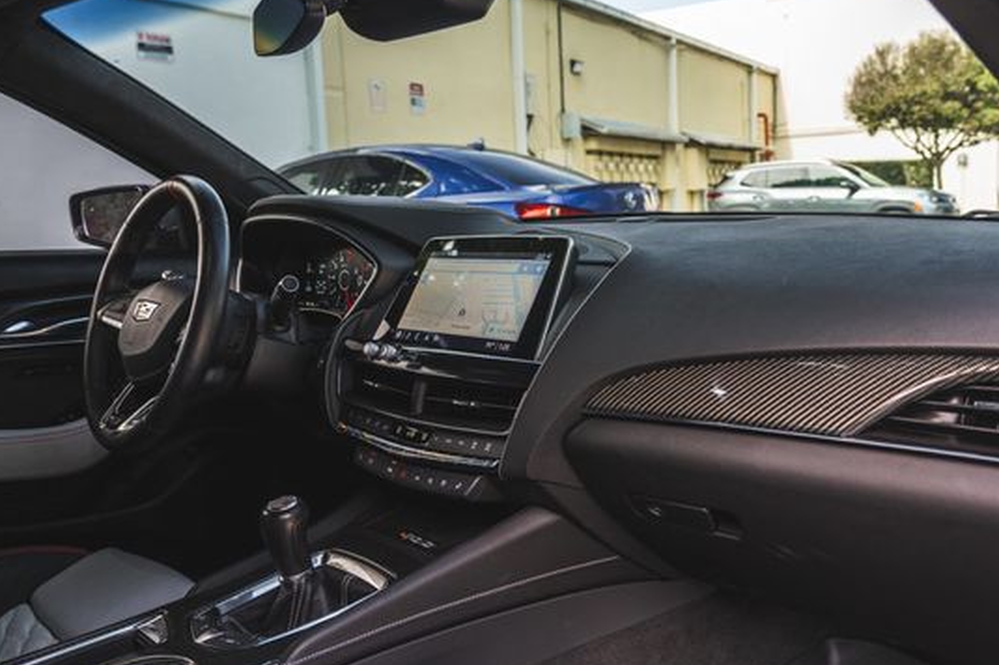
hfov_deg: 58.5
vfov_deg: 41.1
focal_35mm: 32
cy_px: 340
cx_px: 565
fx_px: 887
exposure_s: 1/60
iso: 640
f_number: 5
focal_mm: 24
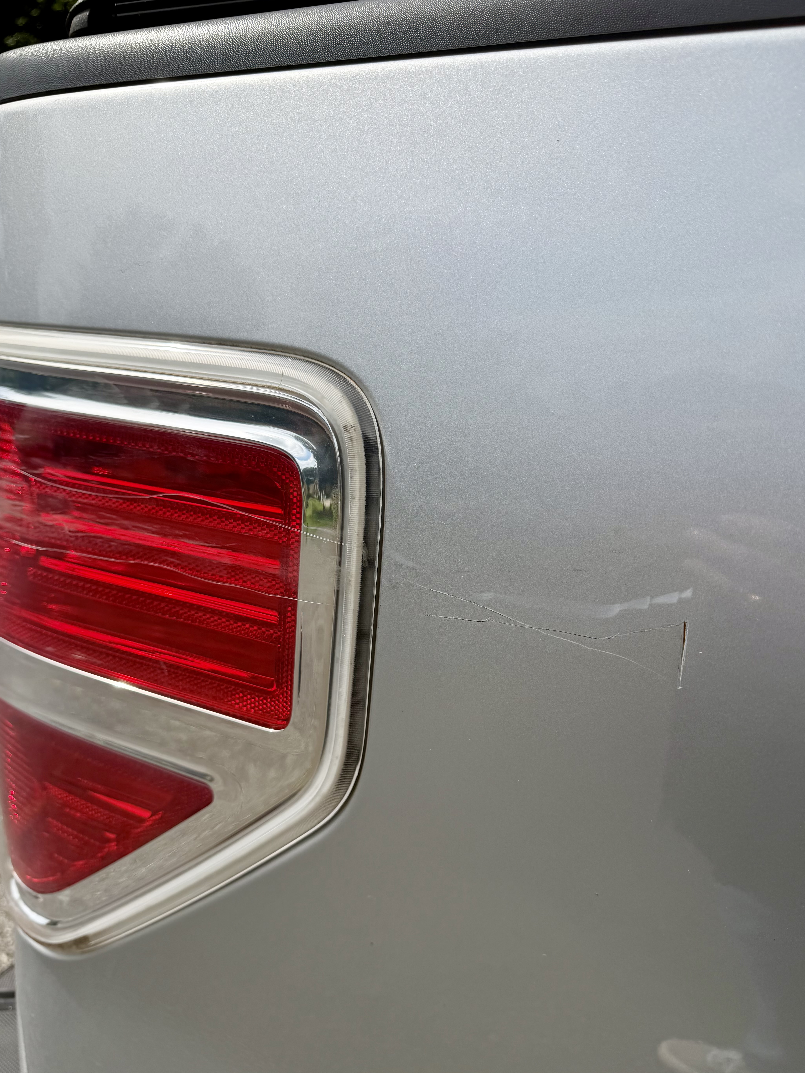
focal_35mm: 25
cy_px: 548
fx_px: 775
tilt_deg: -16.4
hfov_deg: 54.9
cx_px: 395
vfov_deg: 69.4
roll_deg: -2.1
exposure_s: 1/4167
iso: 80
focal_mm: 6.76
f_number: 1.78
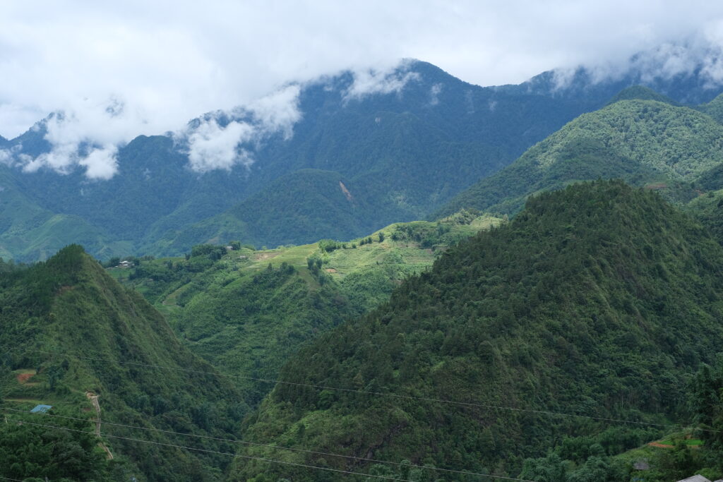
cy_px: 241
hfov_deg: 37.5
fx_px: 1064
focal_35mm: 53
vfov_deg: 25.5
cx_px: 362
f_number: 5
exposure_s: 1/800
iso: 320
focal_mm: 35
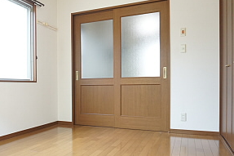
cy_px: 91
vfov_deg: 37.7
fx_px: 227
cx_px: 64
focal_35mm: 35
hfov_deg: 52.5
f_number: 4
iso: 1250
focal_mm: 16
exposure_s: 1/160
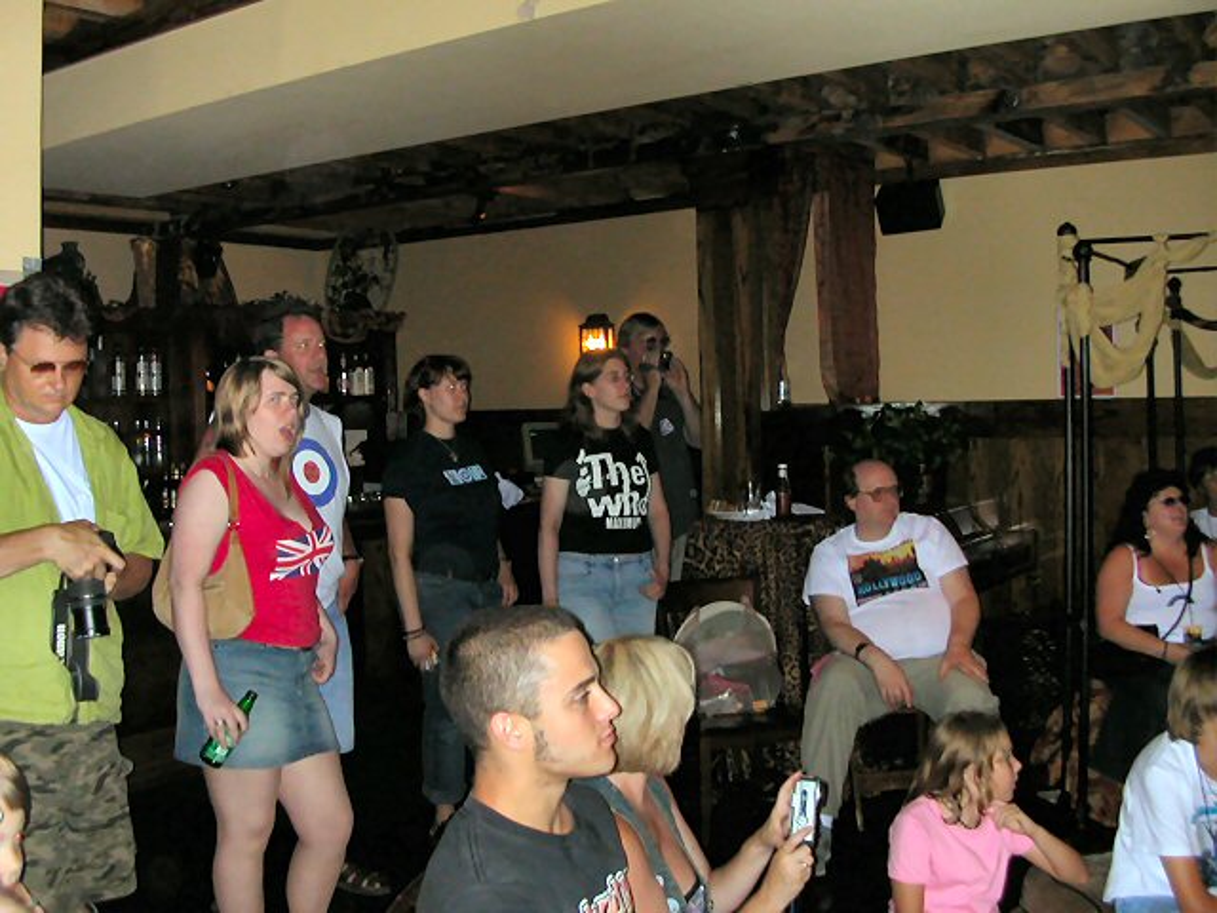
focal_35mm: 37
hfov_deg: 50.1
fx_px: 1301
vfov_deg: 38.7
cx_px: 608
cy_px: 456
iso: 200
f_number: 2.7
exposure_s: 1/59.9
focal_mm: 5.6
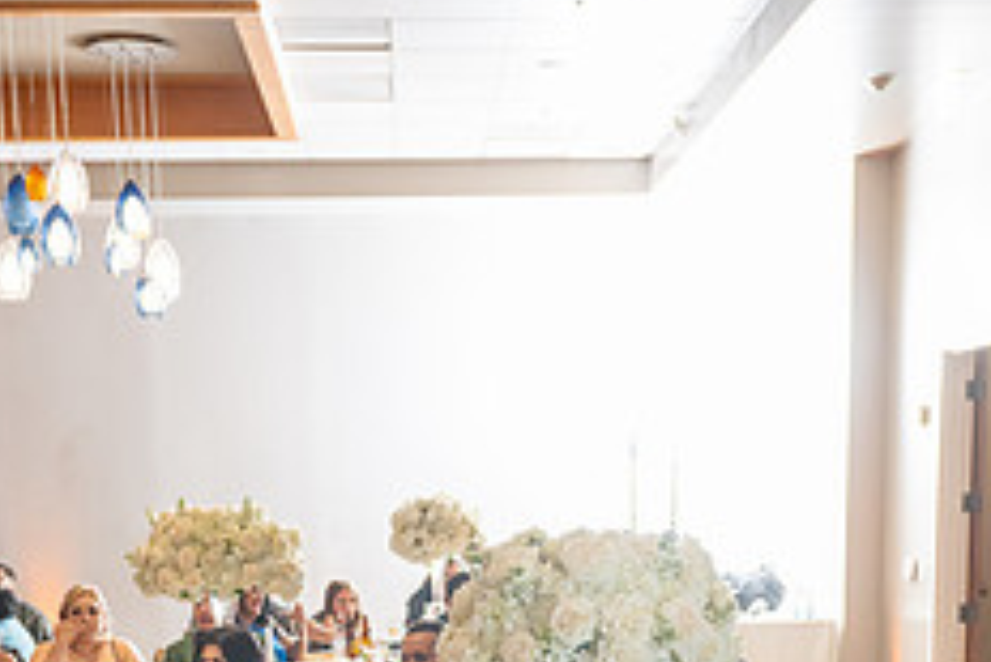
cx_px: 496
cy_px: 792
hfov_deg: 33.4
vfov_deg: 21.1
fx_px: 1653
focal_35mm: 60
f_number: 3.5
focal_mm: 24
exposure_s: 1/160
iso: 800
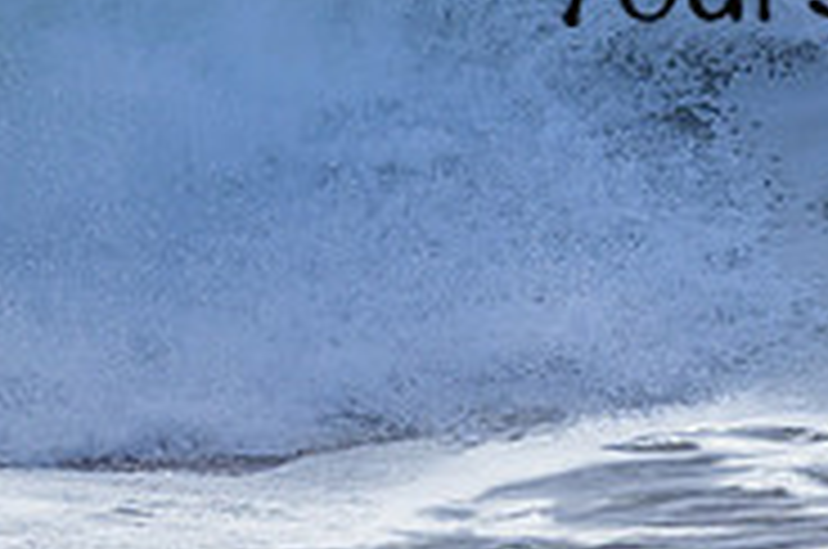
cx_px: 1008
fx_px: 58019
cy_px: -83
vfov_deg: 0.5
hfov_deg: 0.8
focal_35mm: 2527
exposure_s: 1/2000
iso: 280
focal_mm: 800
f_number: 6.3
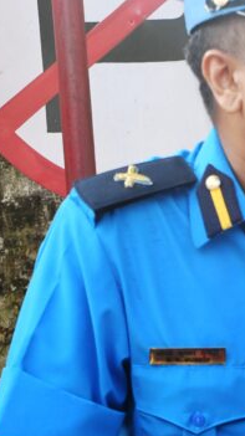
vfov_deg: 18.3
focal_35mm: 117
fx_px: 1354
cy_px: 209
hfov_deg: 10.3
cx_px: 244
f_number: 5
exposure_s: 1/200
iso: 800
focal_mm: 34
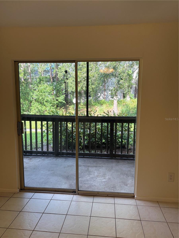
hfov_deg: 53.1
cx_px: 90
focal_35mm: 26
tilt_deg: -6.2
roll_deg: -0.7
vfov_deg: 67.3
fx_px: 179
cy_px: 119
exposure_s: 1/178
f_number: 1.6
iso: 64
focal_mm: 5.96
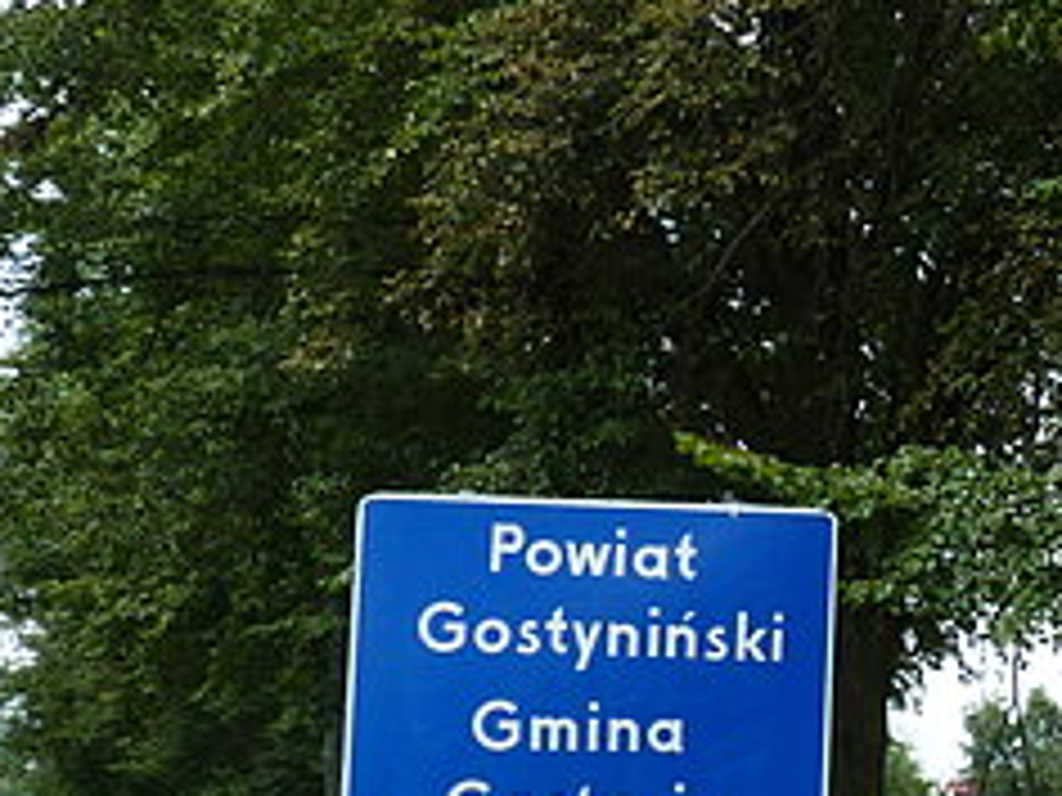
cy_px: 582
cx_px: 1760
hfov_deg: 16.7
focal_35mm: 103
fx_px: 3160
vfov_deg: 14.3
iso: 80
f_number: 4
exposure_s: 1/200
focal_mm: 4.8
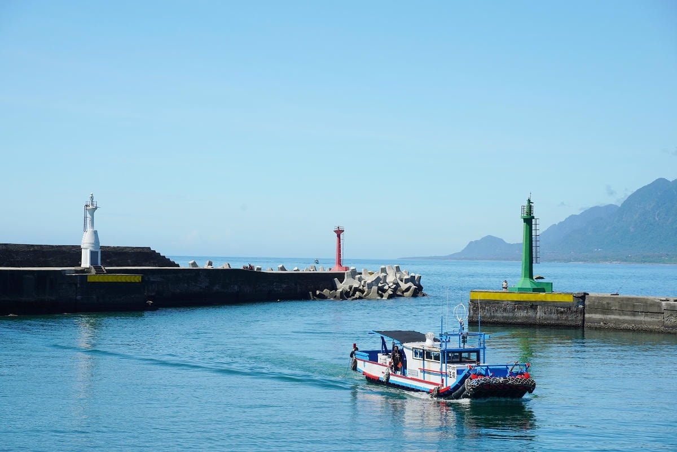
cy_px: 226
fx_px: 1410
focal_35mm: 75
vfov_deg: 18.2
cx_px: 338
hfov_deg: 27.0
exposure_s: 1/160
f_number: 9
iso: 100
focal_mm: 75
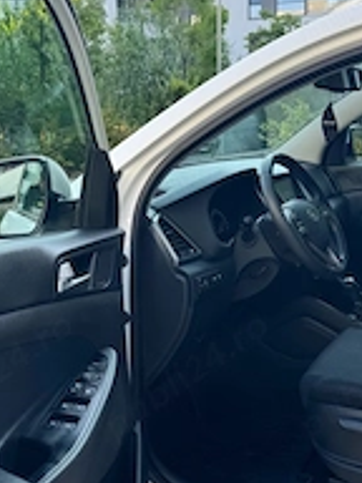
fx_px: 697
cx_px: 236
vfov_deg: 38.1
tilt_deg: -8.7
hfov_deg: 28.9
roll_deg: +0.6
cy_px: 211
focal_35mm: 50
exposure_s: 1/651
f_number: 1.78
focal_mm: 6.76
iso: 80
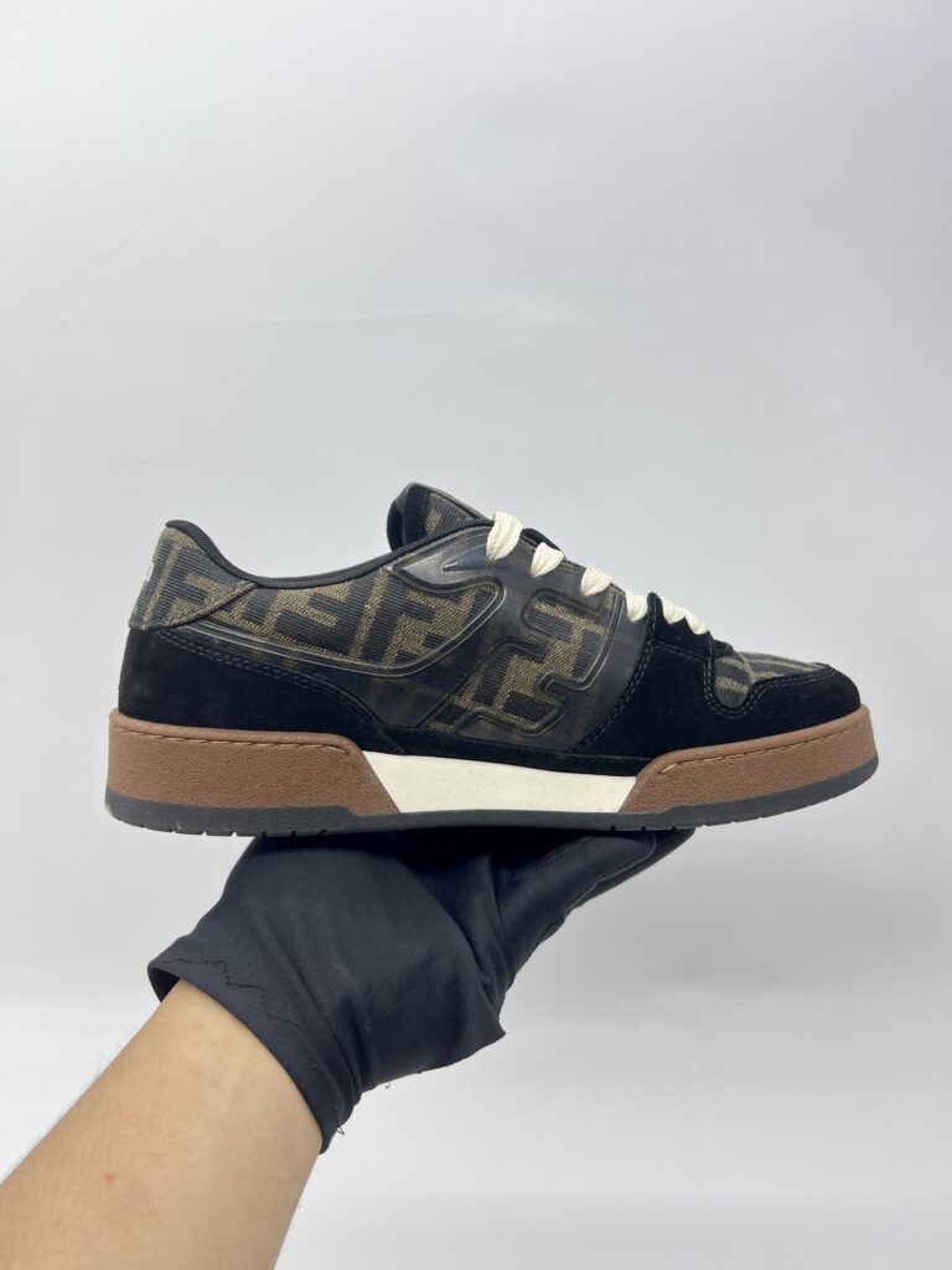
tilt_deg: -15.4
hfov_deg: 53.1
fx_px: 953
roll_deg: +0.5
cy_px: 635
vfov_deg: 67.3
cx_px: 476
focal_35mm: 26
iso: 32
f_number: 1.5
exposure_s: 1/100
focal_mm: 5.7
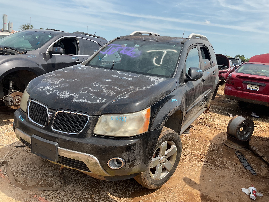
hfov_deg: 61.7
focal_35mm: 29
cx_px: 134
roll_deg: -6.6
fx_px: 225
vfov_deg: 48.2
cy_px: 101
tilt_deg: -12.8
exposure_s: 1/1250
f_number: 1.8
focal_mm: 3
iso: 16
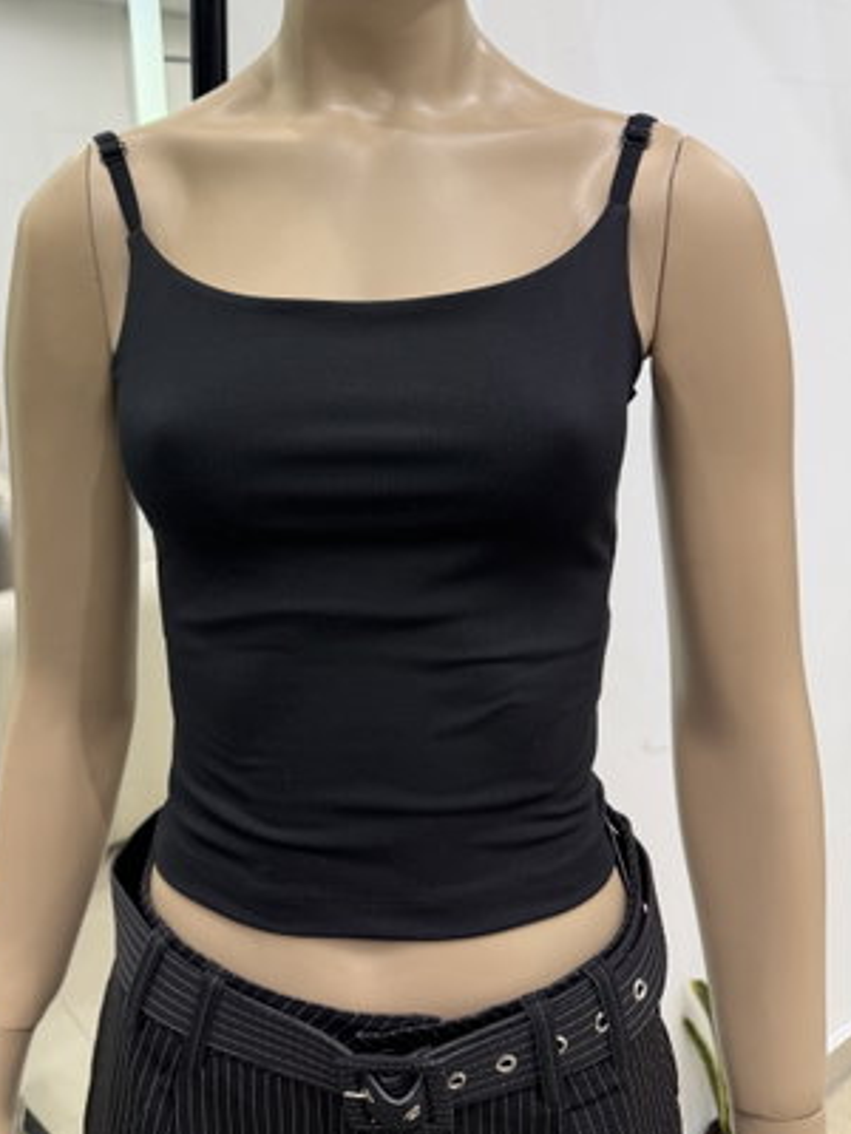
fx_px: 1049
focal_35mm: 32
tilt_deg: -10.8
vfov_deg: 56.0
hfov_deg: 43.7
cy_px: 412
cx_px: 304
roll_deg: +1.5
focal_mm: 6.76
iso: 100
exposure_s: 1/100
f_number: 1.78
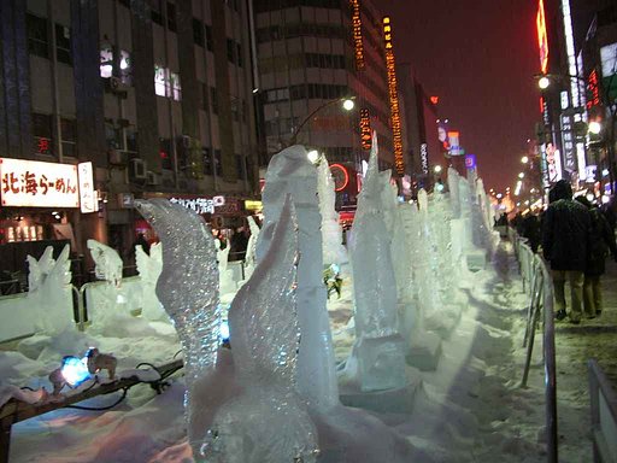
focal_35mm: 35
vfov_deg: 40.7
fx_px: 624
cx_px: 308
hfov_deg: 52.6
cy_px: 232
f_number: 2.6
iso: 100
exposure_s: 1/15
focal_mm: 5.8
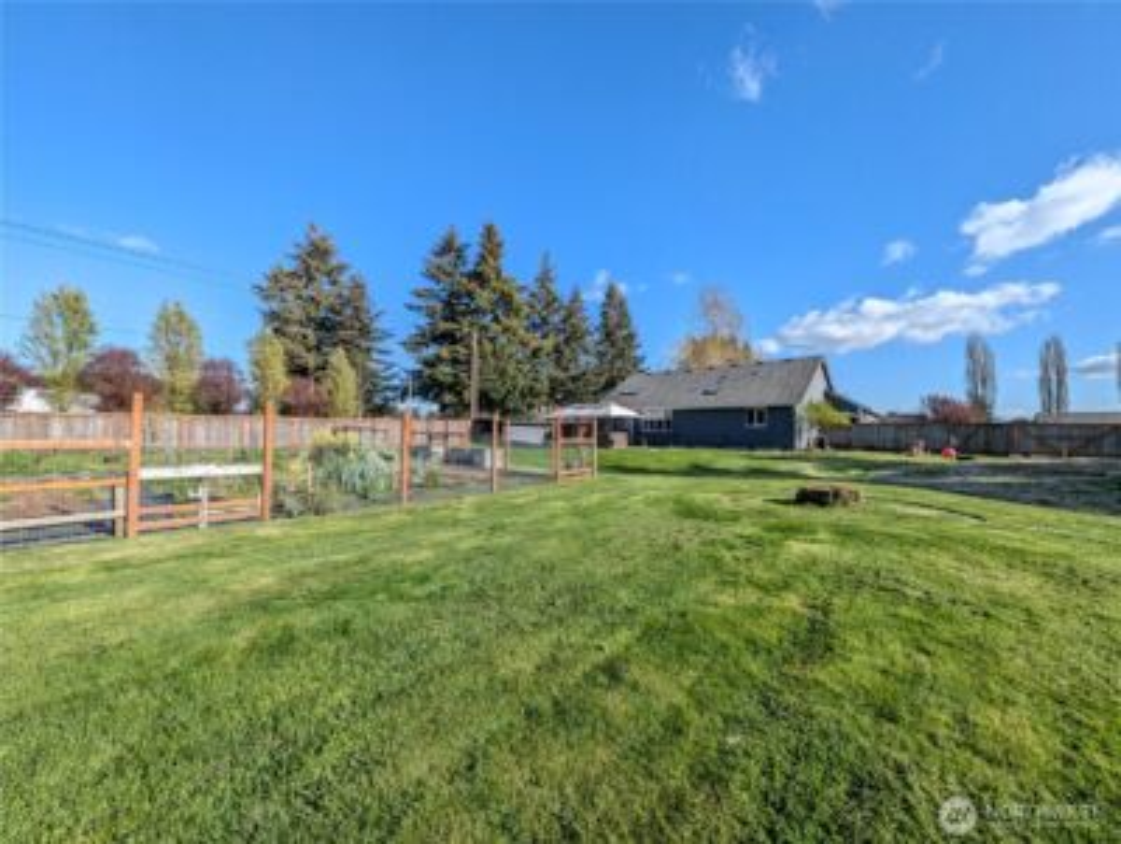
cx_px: 560
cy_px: 422
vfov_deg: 90.0
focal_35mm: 13
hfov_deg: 106.1
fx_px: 421
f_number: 2.2
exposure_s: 1/1159
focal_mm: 1.95
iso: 48
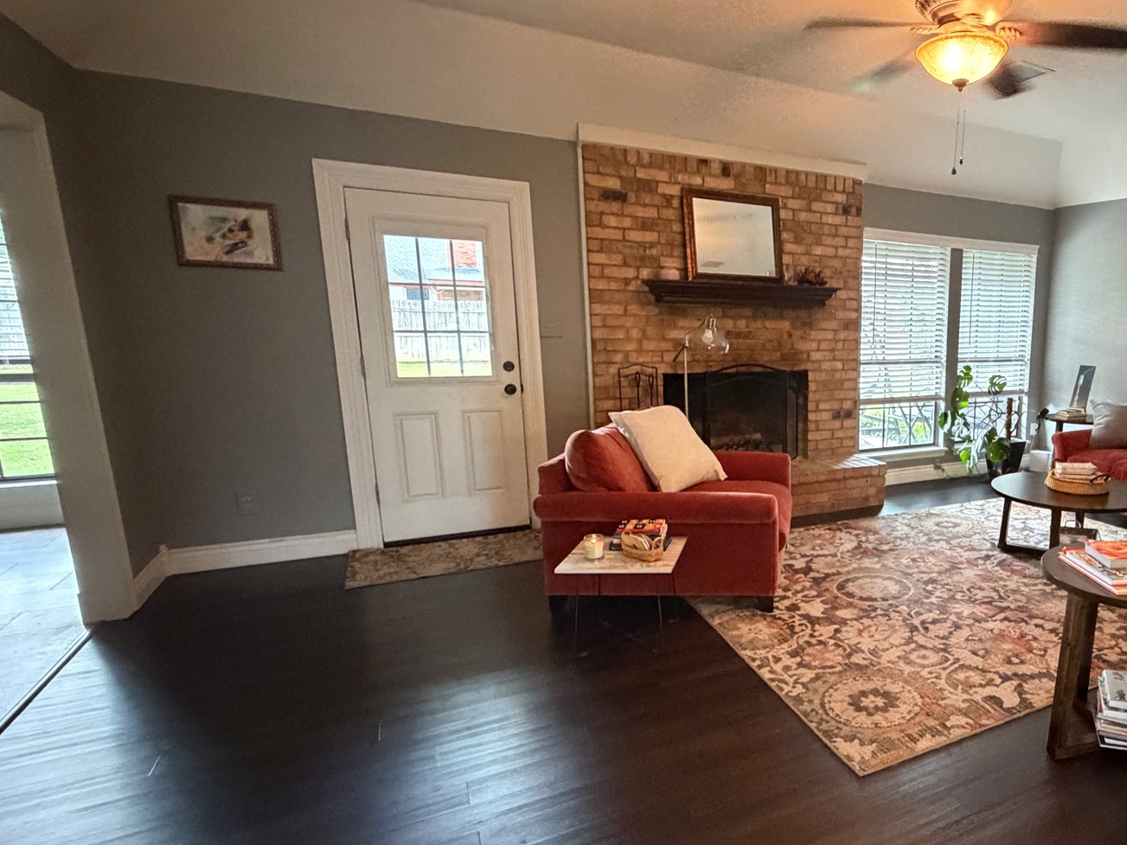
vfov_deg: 61.0
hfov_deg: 70.7
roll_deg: -1.0
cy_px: 459
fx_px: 716
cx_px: 858
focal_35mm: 22
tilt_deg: -11.5
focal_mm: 2.22
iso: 1000
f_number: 2.2
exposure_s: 1/40
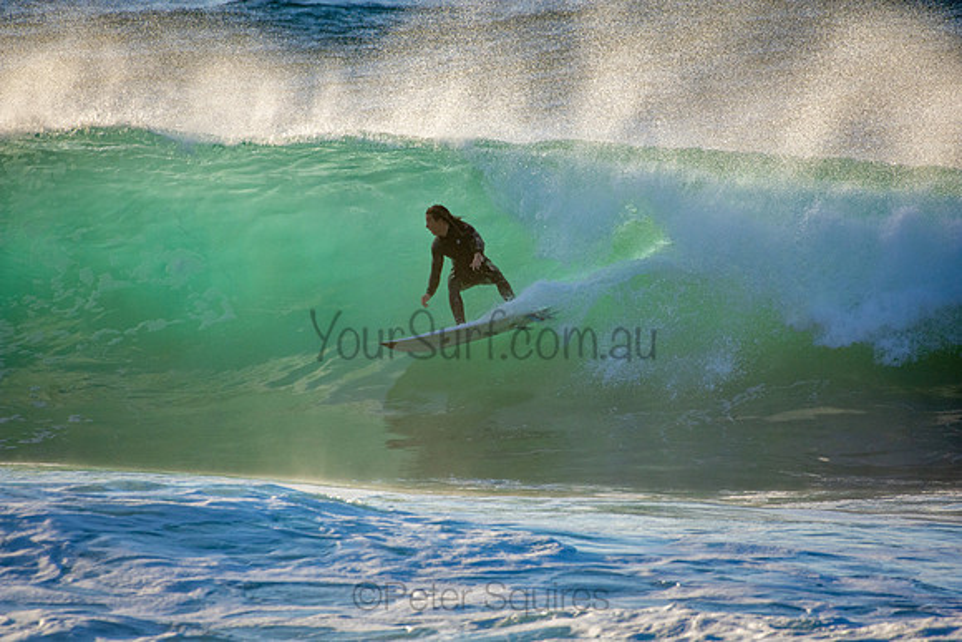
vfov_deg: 1.8
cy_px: 321
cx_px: 481
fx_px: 20045
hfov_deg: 2.7
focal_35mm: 750
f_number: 5.6
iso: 450
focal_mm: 500
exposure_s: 1/2000
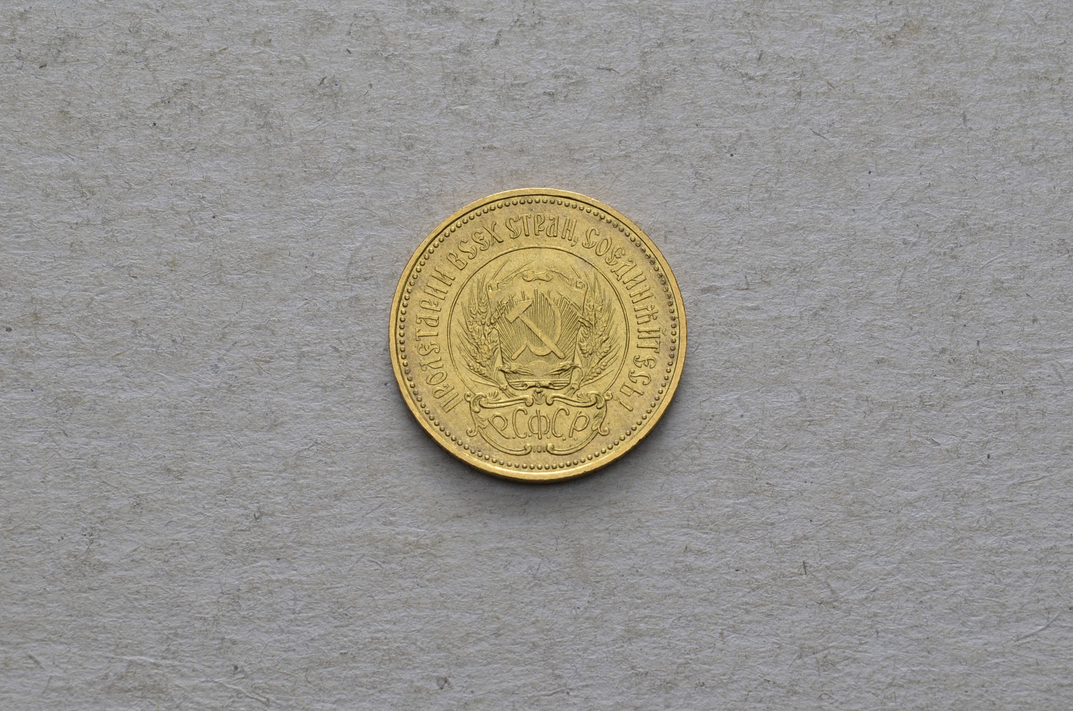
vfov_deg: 16.5
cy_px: 356
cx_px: 536
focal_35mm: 82
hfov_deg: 24.7
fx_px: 2454
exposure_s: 1/250
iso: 400
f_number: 14
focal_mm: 55
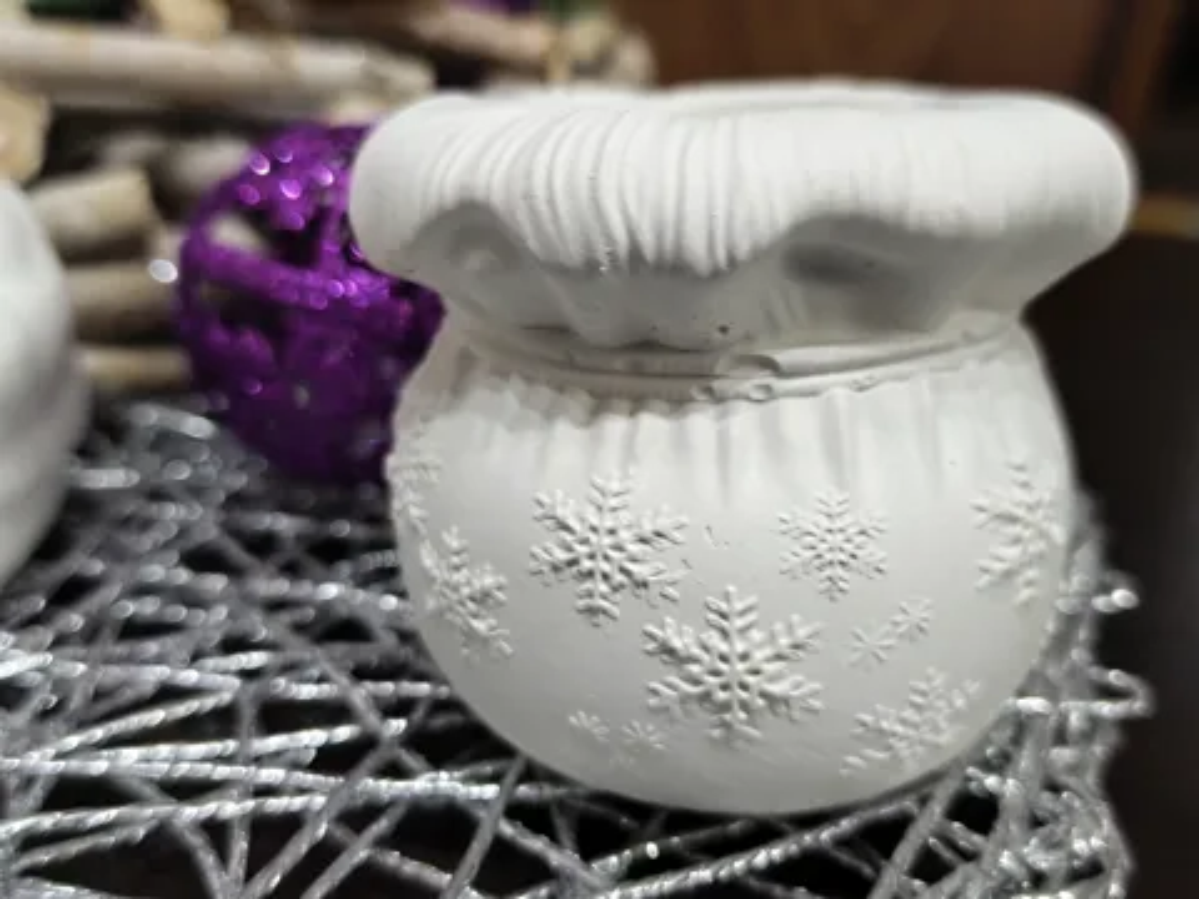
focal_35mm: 35
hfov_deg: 52.6
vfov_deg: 40.7
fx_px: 1212
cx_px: 600
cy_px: 450
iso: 2500
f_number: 1.65
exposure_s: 1/25
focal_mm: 6.14
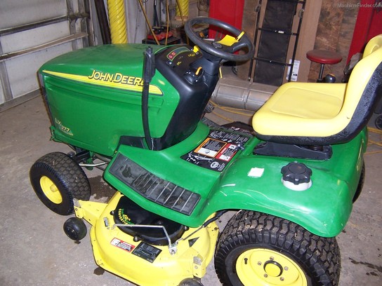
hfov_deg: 55.4
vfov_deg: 42.9
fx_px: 364
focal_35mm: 33
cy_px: 143
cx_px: 191
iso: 140
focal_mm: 5.5
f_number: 2.8
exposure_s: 1/60
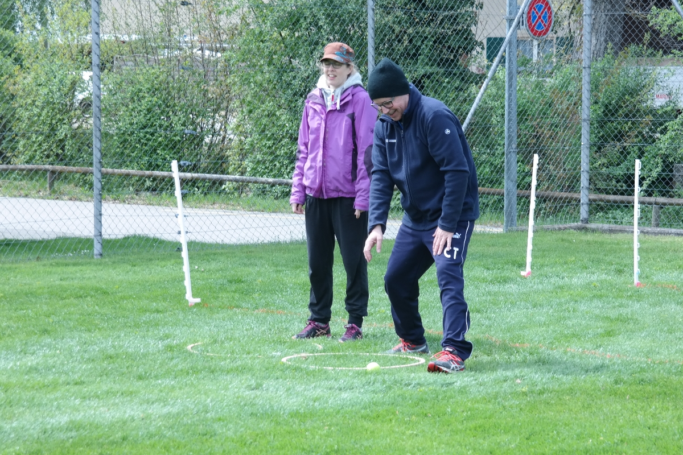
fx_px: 2125
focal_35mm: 112
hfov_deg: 18.3
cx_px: 368
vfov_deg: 12.2
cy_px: 220
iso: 200
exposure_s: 1/160
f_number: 6.3
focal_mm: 55
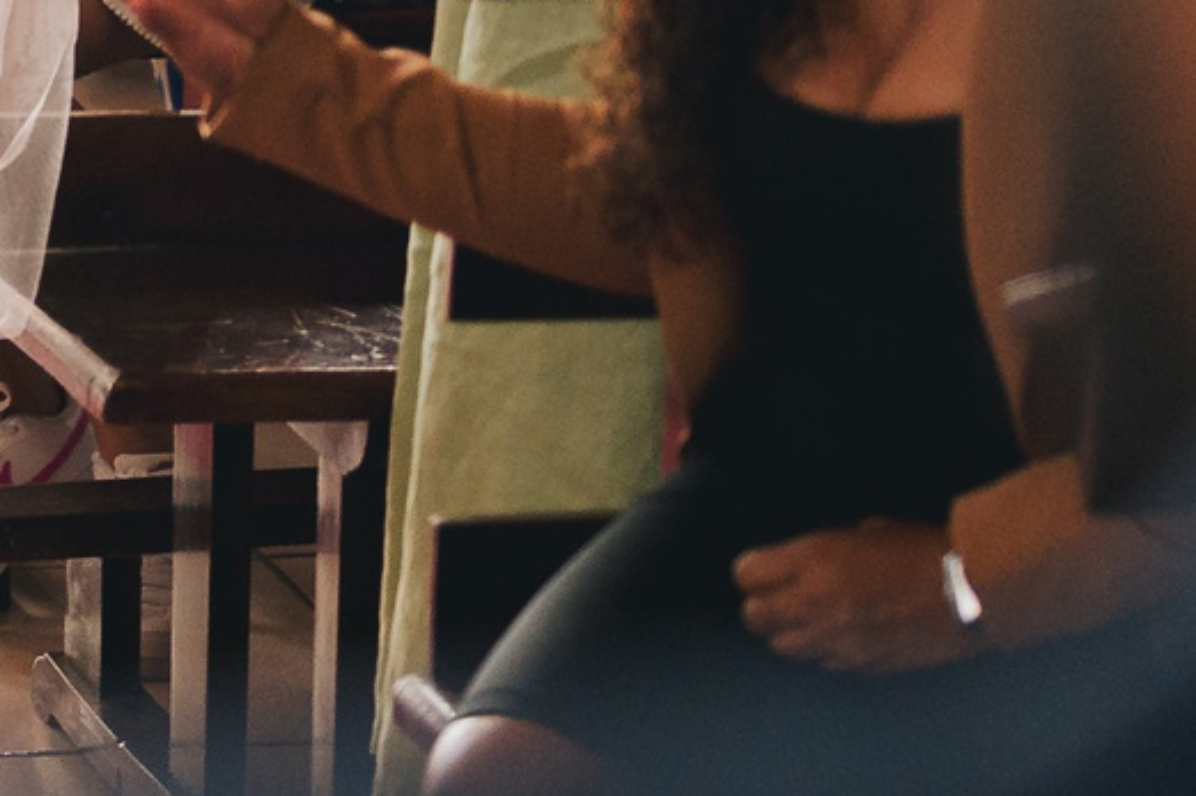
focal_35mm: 253
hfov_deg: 7.7
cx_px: -1469
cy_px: -70
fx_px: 8402
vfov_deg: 5.4
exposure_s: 1/320
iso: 800
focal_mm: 50
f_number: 1.8
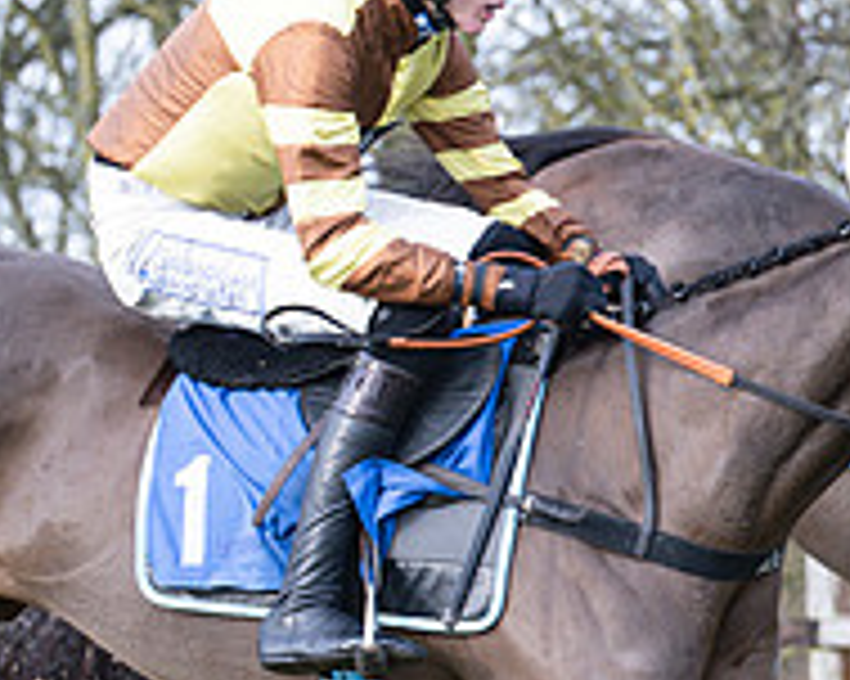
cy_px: 479
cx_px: 338
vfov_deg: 6.4
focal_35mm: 242
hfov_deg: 8.0
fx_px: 6085
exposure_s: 1/1250
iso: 400
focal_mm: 70
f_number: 2.8
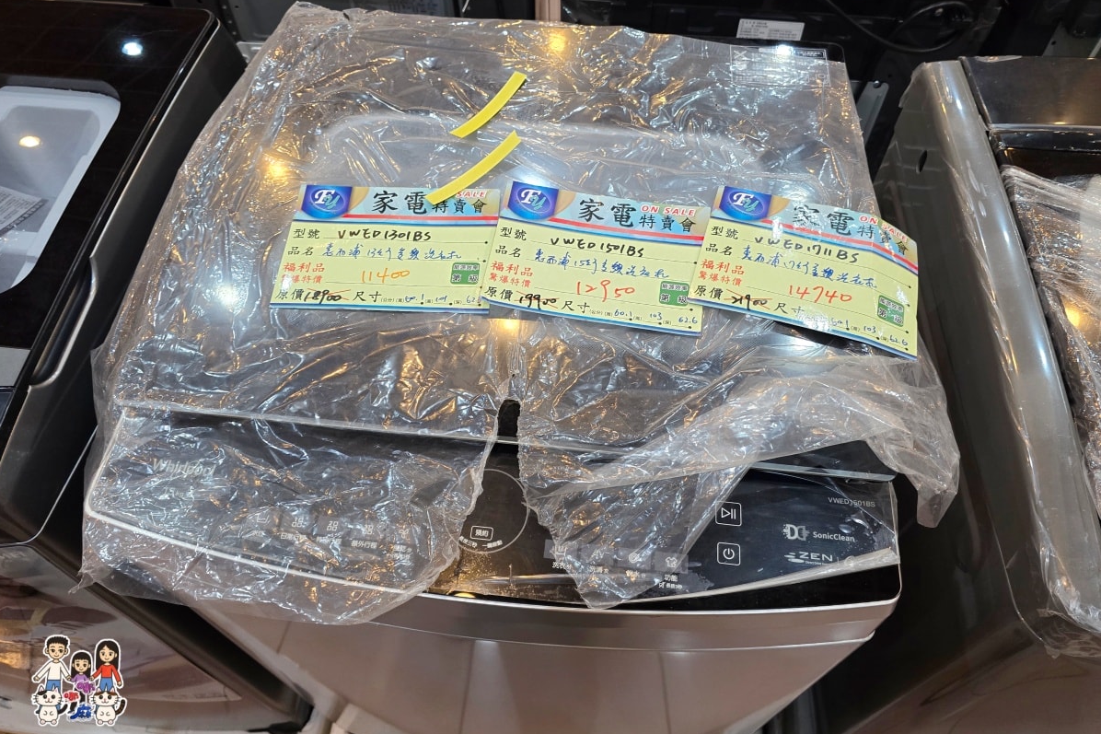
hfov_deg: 73.8
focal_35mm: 24
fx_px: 734
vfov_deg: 53.1
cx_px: 550
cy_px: 344
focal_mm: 6.3
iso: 400
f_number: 1.7
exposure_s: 1/120
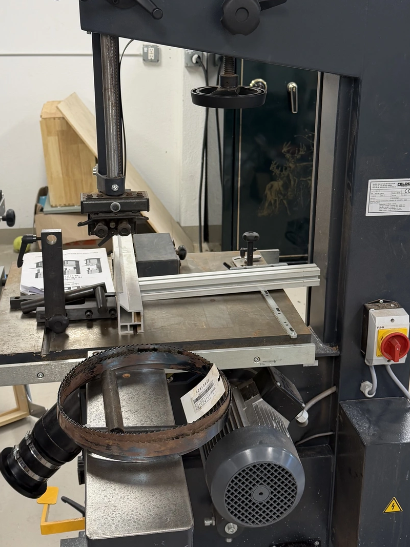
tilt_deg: -17.6
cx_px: 211
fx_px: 711
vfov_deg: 41.9
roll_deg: -0.7
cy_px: 224
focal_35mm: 45
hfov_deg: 32.2
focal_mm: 6.76
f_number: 1.78
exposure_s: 1/120
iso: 160
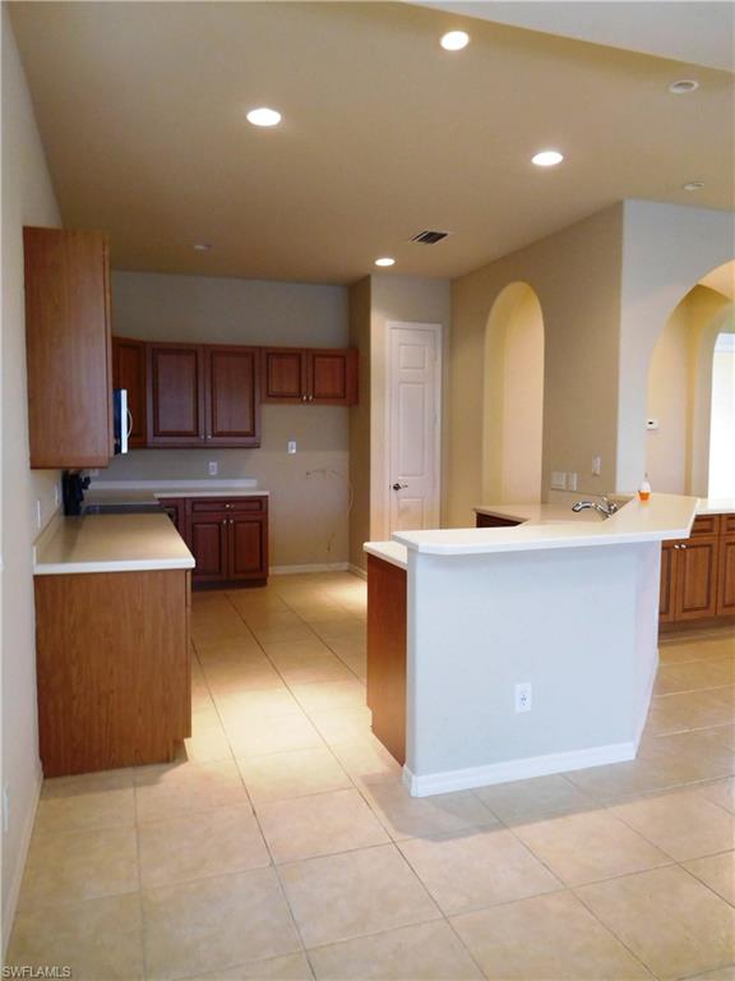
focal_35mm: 25
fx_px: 708
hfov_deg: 54.9
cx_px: 368
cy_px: 490
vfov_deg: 69.4
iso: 280
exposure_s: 1/30
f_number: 3.4
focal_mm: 4.5
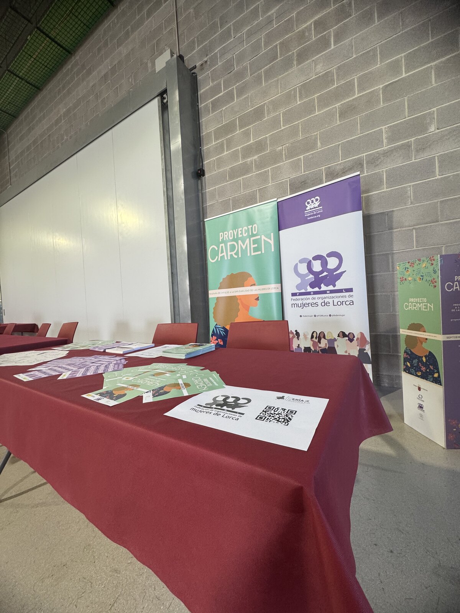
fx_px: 248
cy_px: 306
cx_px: 230
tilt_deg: -0.4
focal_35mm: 14
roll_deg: +2.2
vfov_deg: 102.1
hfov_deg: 85.7
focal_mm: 2.22
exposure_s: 1/100
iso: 160
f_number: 2.2
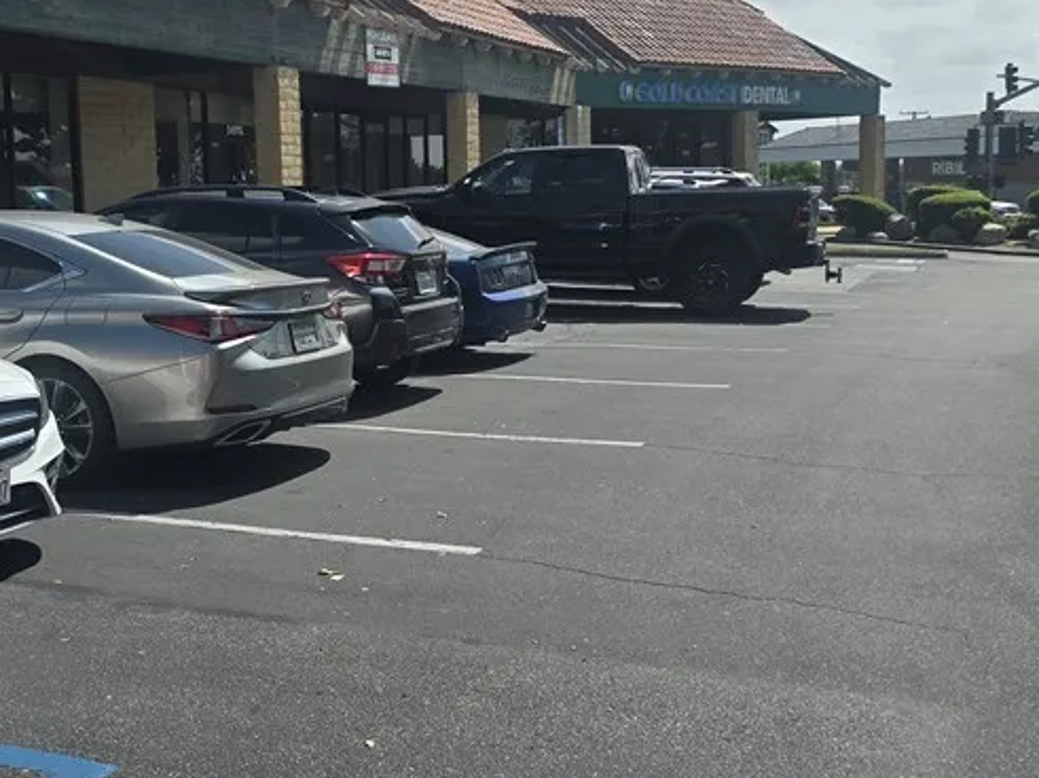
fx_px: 1440
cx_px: 389
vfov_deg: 30.2
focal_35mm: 48
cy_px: 342
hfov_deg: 39.4
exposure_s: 1/1111
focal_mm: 6.3
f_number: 1.7
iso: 12
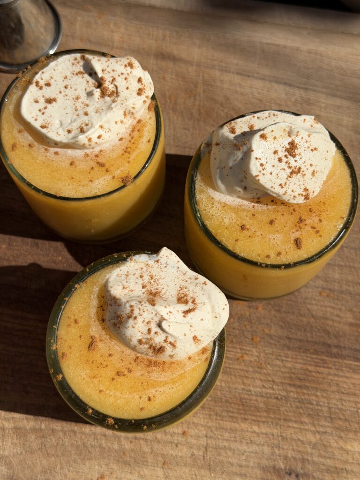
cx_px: 180
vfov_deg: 39.7
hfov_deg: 30.3
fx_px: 666
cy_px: 240
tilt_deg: -76.7
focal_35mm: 48
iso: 80
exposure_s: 1/9901
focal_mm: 6.76
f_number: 1.78
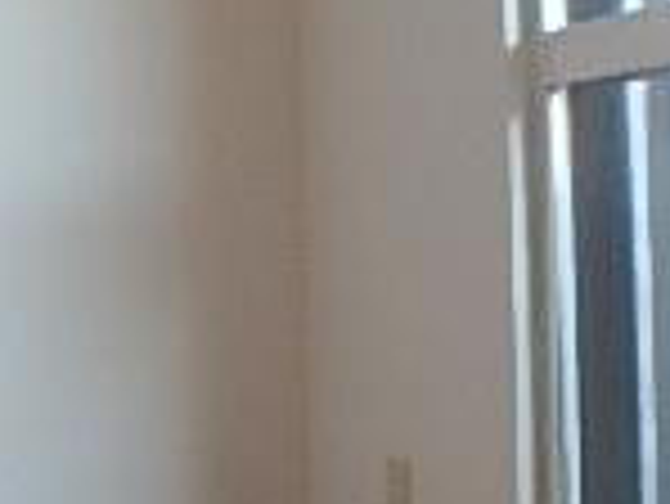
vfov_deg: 16.4
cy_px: 238
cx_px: -513
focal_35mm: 90
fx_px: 1743
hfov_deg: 17.8
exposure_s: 1/30
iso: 250
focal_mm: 3.7
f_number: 3.5
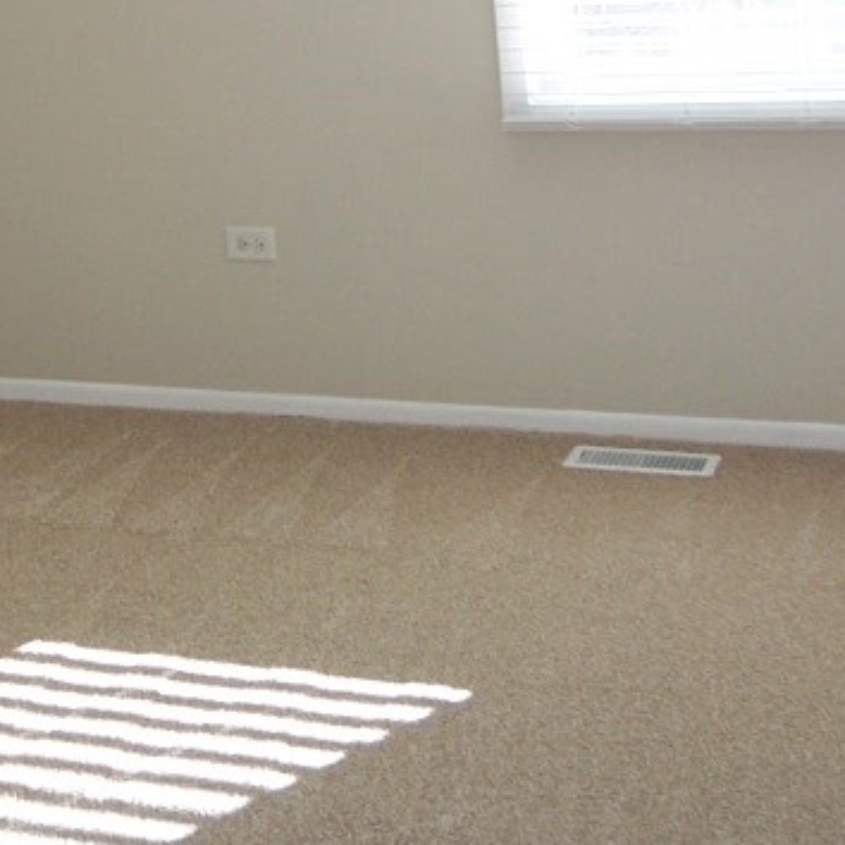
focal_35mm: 69
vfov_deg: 22.7
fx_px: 1906
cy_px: -205
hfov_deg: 24.1
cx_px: 50
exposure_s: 1/50
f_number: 2.8
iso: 50
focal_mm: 3.8
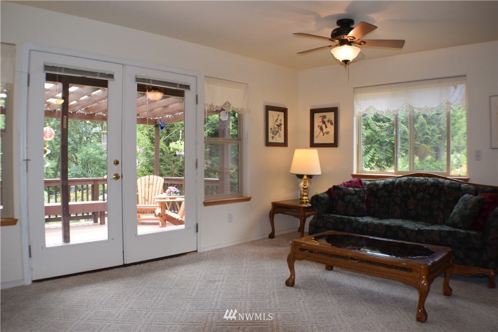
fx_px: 498
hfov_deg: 53.1
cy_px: 166
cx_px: 249
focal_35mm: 36
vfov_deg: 36.9
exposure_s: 1/125
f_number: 5.6
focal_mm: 24
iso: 500
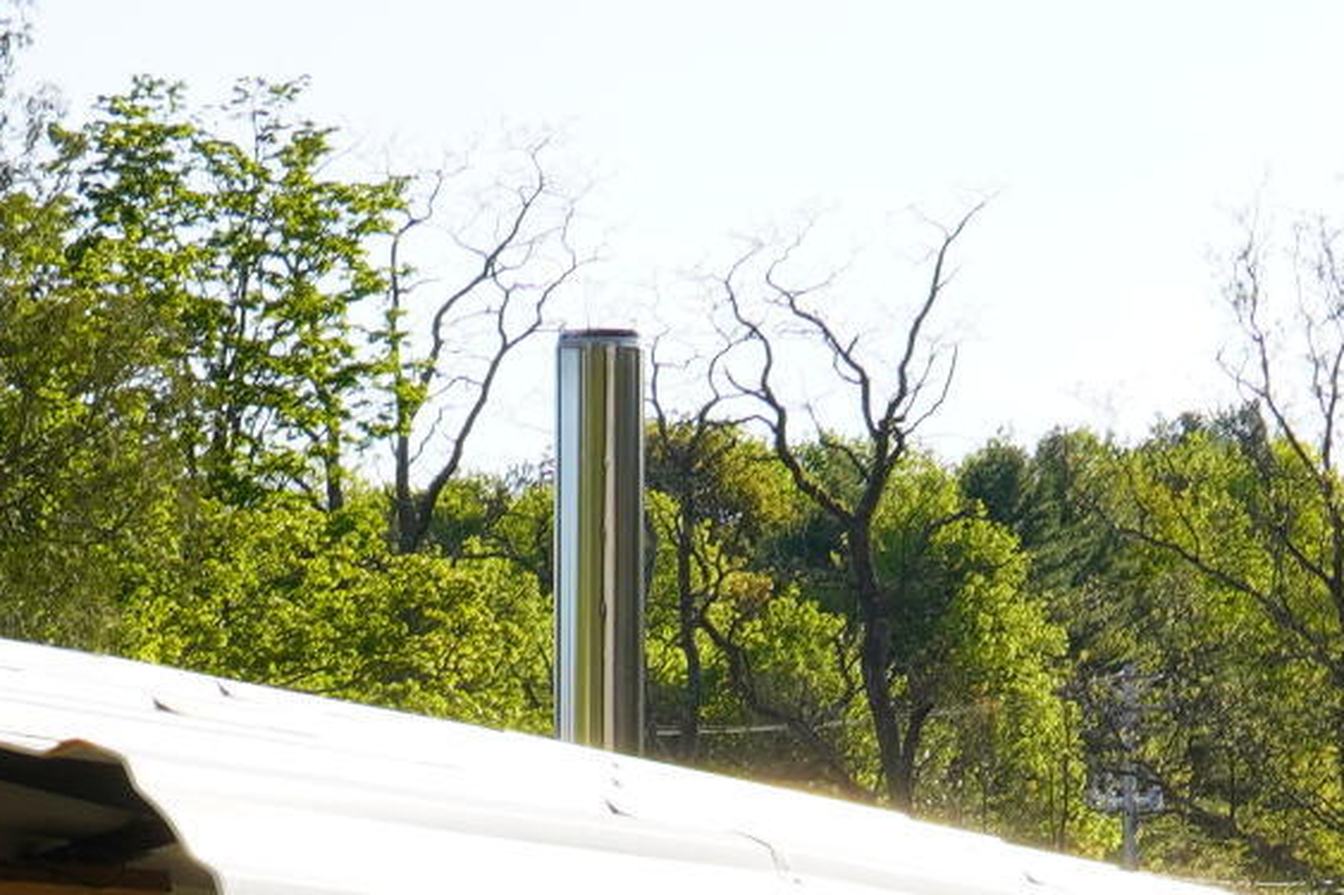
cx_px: 456
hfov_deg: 9.9
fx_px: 7763
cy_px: 1773
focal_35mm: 208
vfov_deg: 6.4
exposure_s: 1/125
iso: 100
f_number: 9
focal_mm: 26
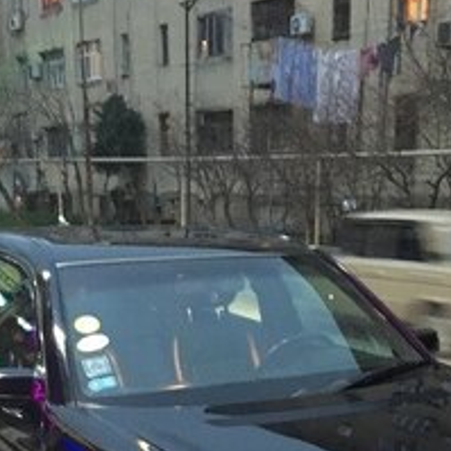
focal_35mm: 64
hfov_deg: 26.8
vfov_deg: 24.6
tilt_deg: -20.6
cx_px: 270
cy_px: 528
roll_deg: -0.1
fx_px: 943
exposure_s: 1/17
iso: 640
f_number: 2.2
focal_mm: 4.15
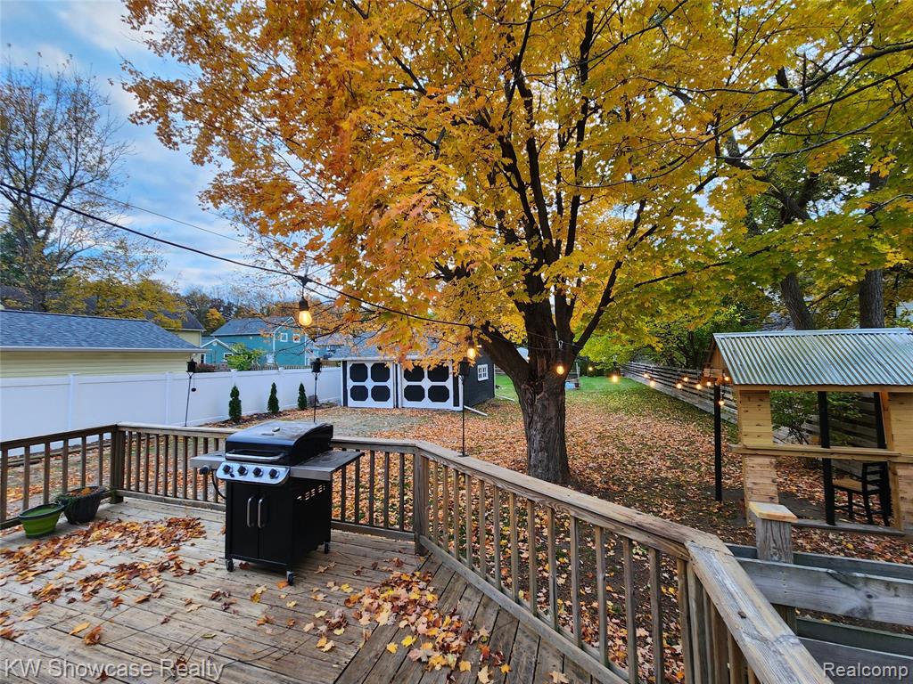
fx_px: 343
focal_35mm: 13
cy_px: 342
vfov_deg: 89.9
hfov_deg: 106.2
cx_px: 456
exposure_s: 1/60
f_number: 2.2
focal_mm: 2.2
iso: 125
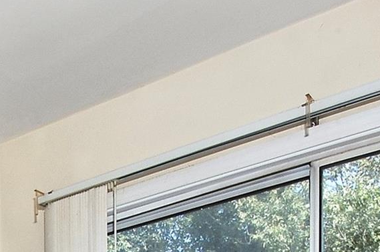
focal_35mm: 54
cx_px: 31
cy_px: 429
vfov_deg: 19.7
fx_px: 569
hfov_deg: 34.6
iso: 200
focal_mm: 10
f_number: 22
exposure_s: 1/20
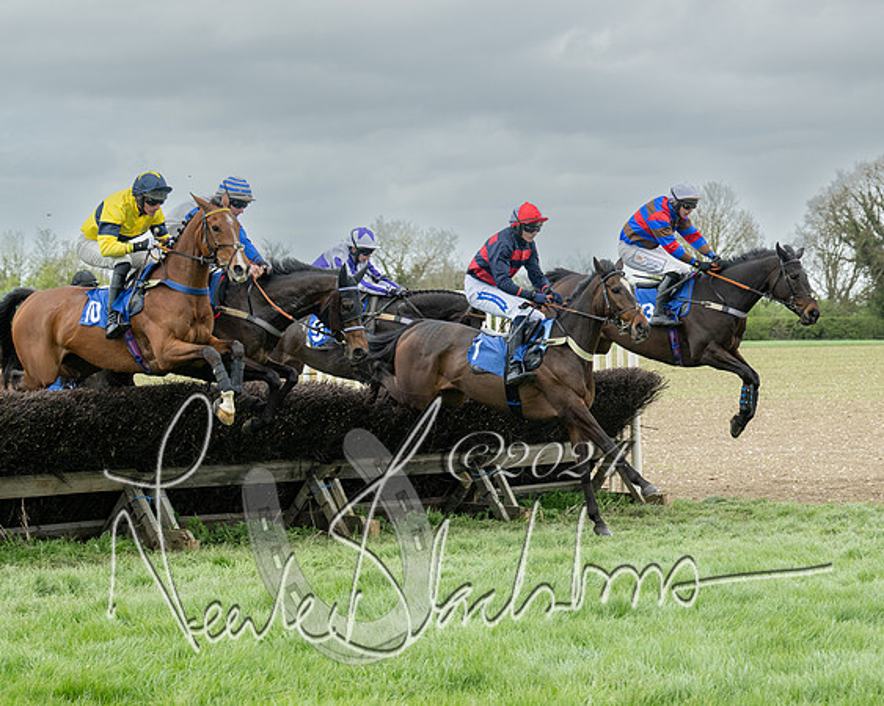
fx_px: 2647
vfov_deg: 15.2
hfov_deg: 18.9
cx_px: 516
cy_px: 408
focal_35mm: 101
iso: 400
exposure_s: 1/1000
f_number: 5
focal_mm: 70
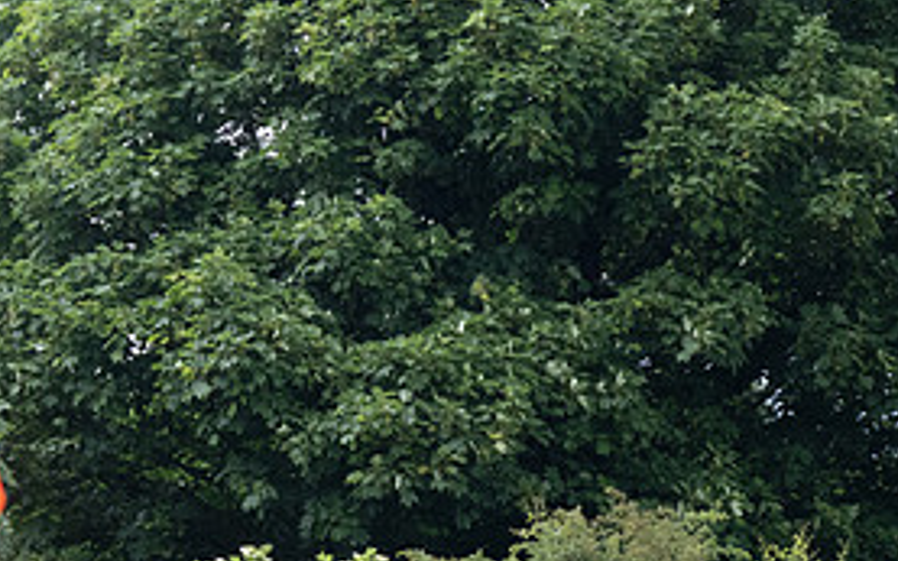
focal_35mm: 896
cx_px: 159
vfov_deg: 1.5
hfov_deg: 2.3
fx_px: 21924
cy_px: 592
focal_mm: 280
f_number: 4
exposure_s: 1/1000
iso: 2000
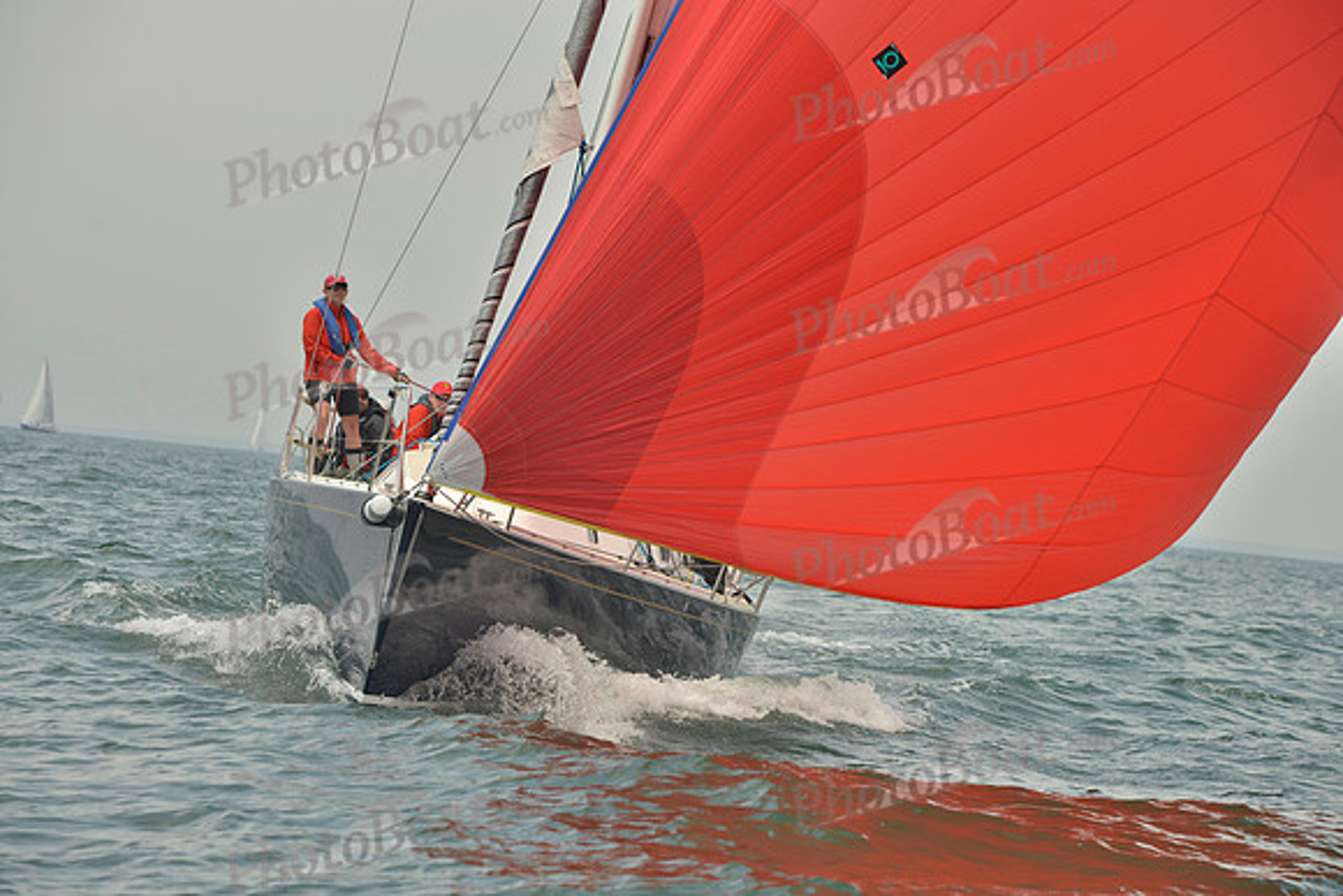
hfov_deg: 15.8
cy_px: 448
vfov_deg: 10.6
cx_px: 672
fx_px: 4851
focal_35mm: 130
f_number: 8
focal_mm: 130
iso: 280
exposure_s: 1/1250
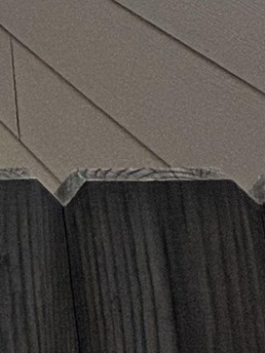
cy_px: -533
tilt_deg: +6.6
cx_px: -485
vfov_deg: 13.9
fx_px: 907
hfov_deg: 11.4
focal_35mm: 89
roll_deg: +3.3
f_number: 2.2
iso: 40
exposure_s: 1/6667
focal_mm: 2.22
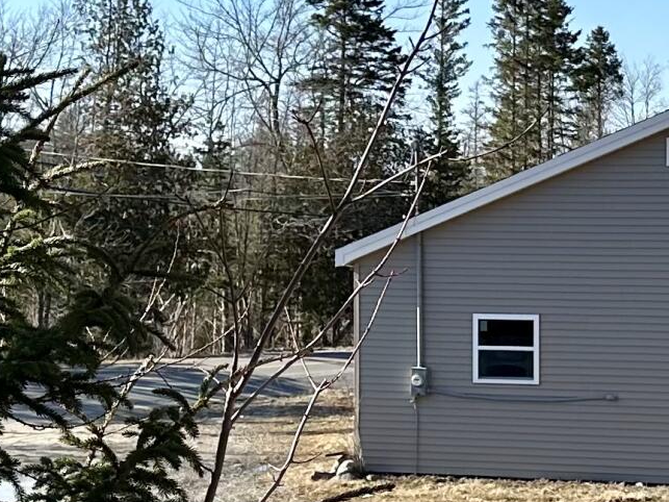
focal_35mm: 112
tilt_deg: -1.3
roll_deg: -0.3
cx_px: 565
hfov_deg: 17.4
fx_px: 2164
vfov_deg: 13.2
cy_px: 219
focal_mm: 6.86
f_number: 1.78
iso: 80
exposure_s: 1/3861
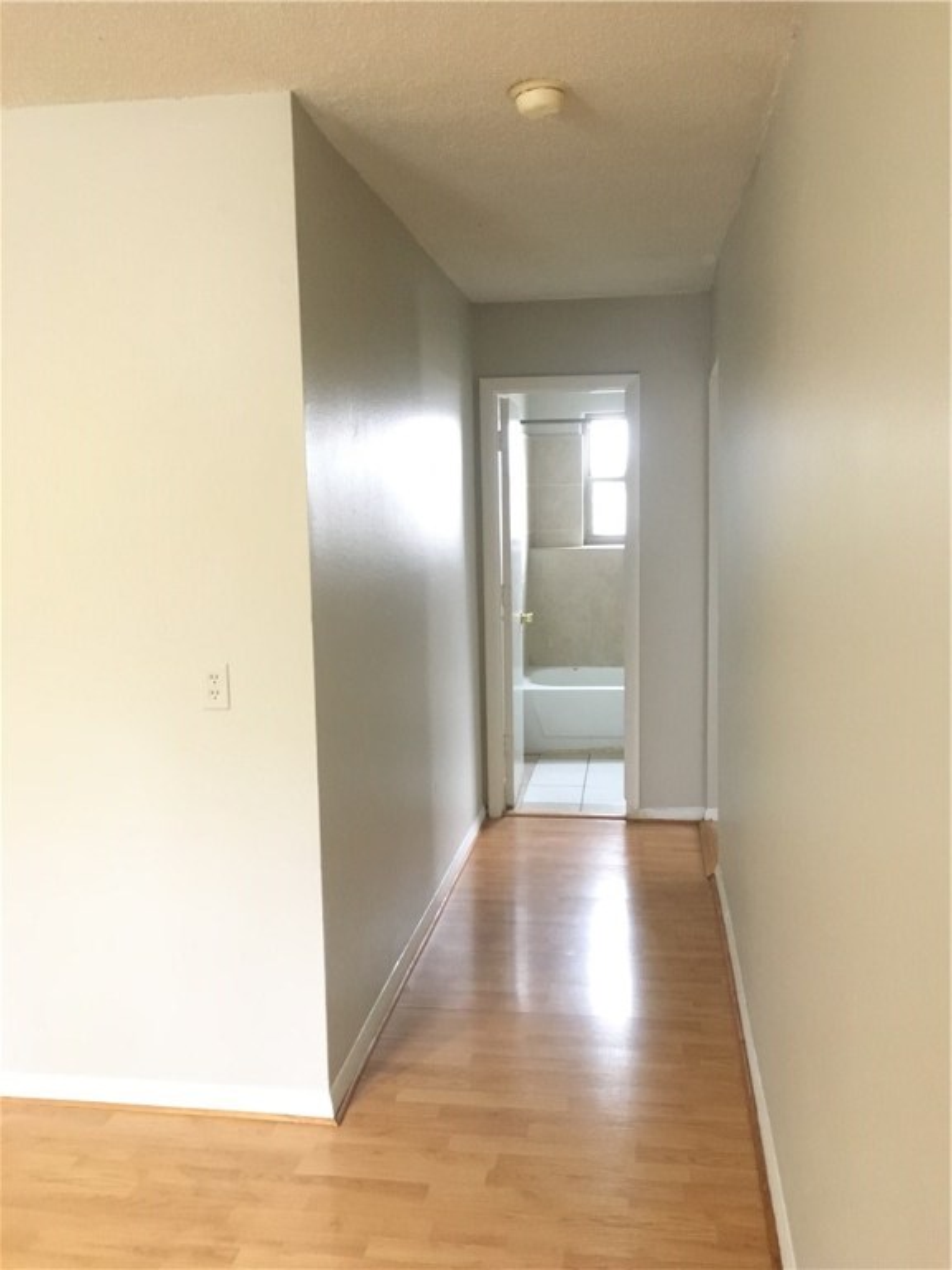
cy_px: 635
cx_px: 476
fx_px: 1063
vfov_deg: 61.7
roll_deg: +2.0
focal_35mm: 29
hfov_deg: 48.2
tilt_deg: -7.5
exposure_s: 1/15
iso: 250
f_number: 2.2
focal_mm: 4.15
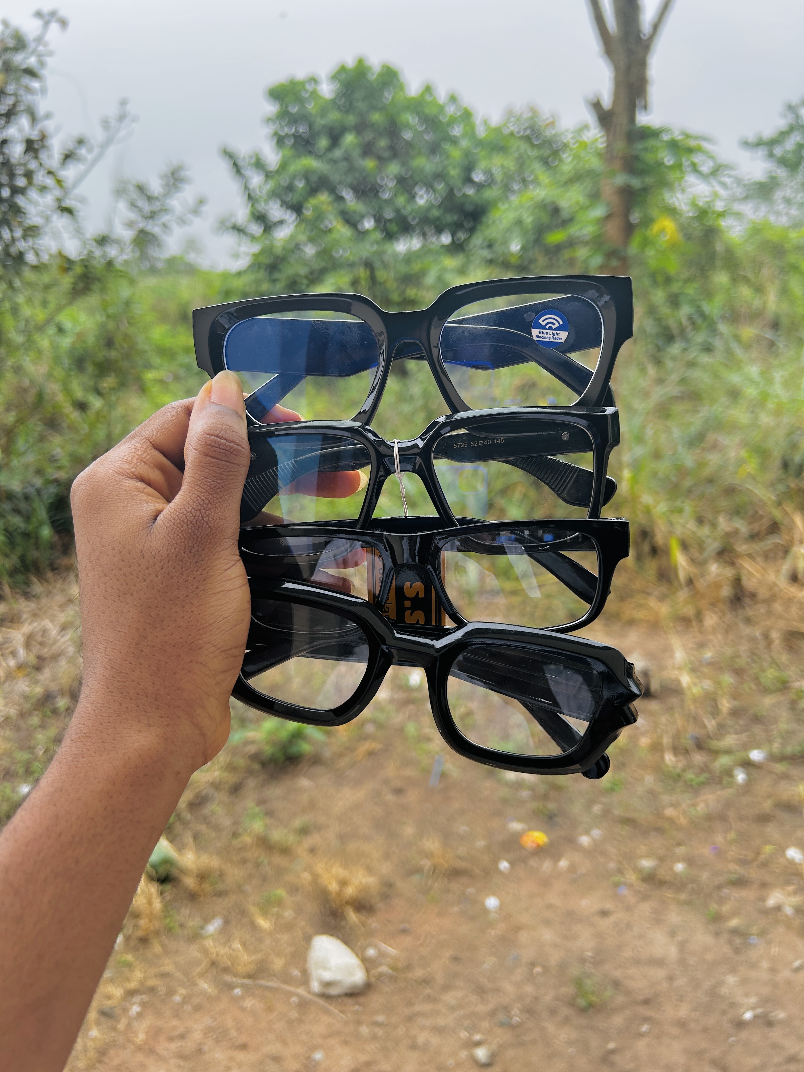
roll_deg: +0.2
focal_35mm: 26
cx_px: 402
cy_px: 536
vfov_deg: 67.3
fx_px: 805
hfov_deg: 53.1
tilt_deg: -17.1
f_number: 1.5
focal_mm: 5.7
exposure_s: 1/387
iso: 50
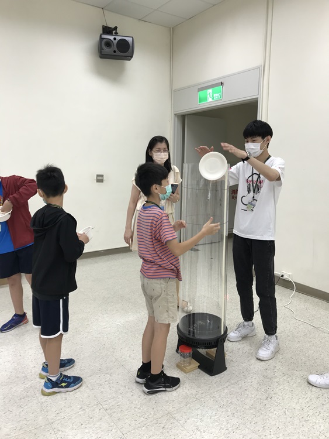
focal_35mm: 28
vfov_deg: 63.4
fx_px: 355
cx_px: 164
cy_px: 220
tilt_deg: -5.7
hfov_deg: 49.8
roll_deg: -0.9
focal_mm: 3.99
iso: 25
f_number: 1.8
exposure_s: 1/60
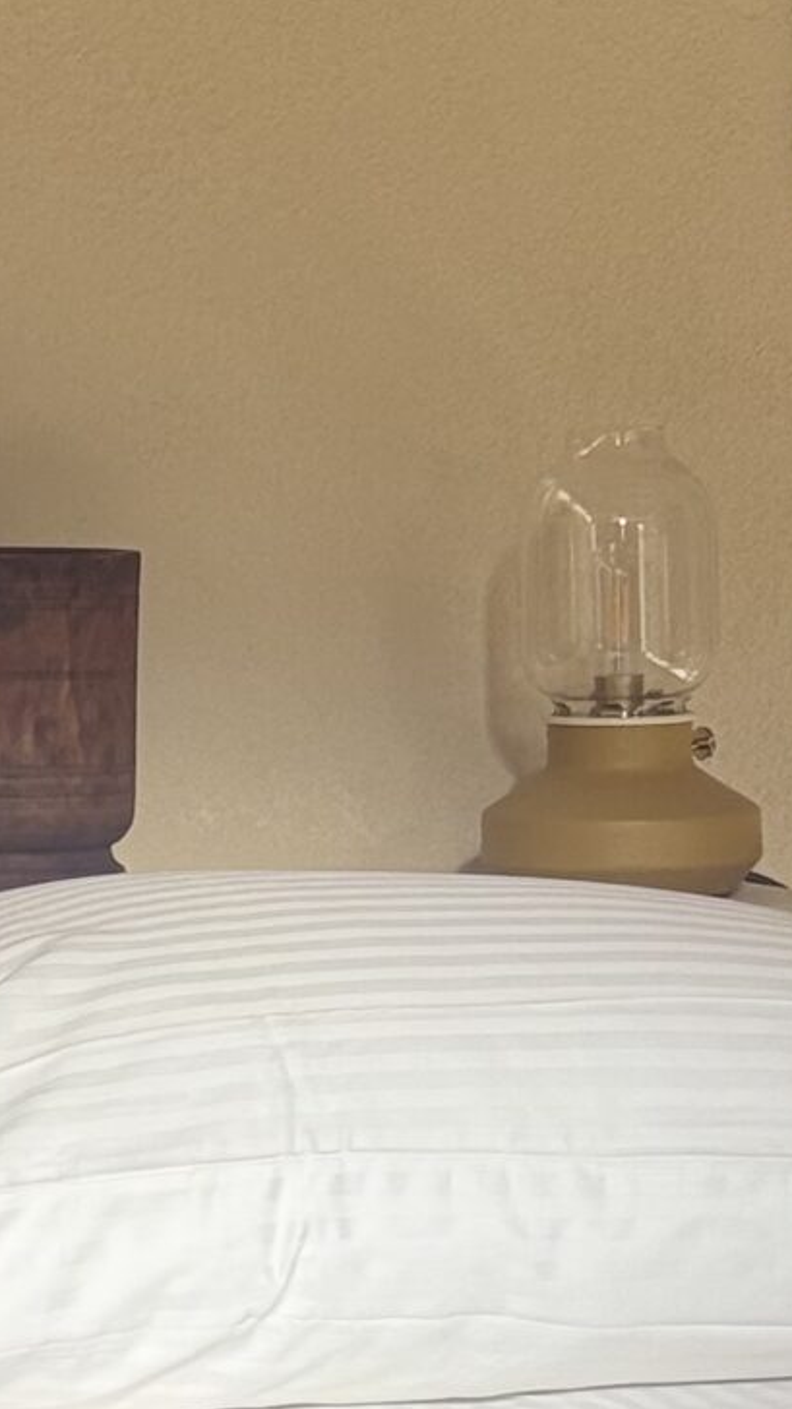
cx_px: -52
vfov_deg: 11.7
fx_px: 6876
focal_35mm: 184
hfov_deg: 6.6
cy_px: 886
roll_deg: +0.7
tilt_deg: -7.1
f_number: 1.78
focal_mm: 6.76
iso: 80
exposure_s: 1/285
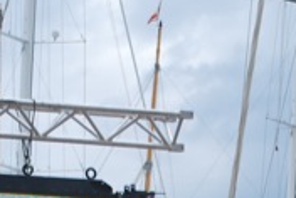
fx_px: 3953
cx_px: 198
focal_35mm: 480
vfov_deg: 2.9
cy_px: 378
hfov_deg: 4.3
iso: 100
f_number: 7.1
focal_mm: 55
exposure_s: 1/200
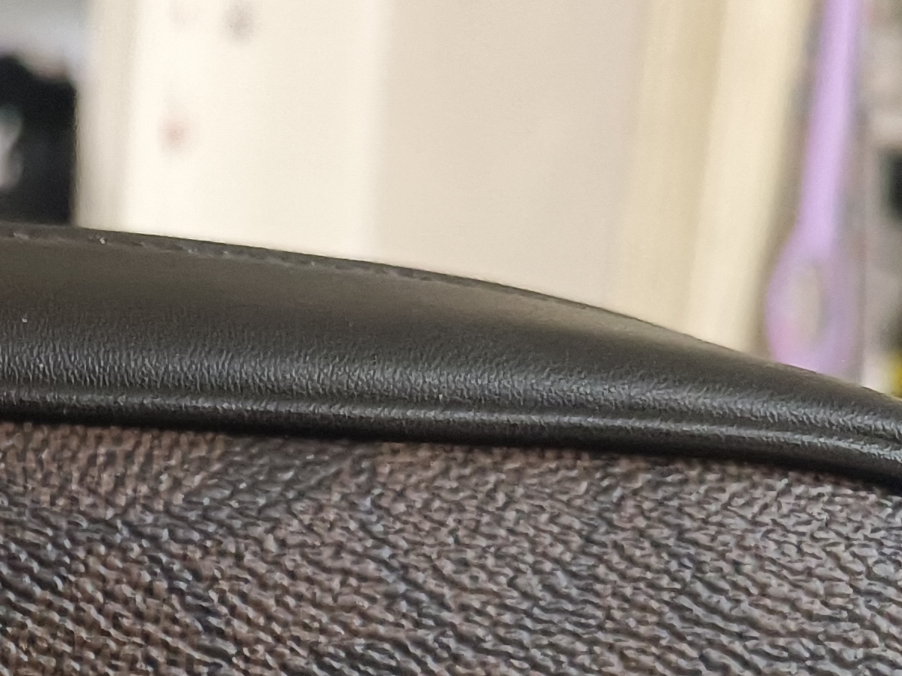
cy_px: 1077
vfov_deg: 16.9
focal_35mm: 77
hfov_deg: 23.0
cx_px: -216
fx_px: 2006
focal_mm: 5.59
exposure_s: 1/33.3
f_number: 1.88
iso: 2680
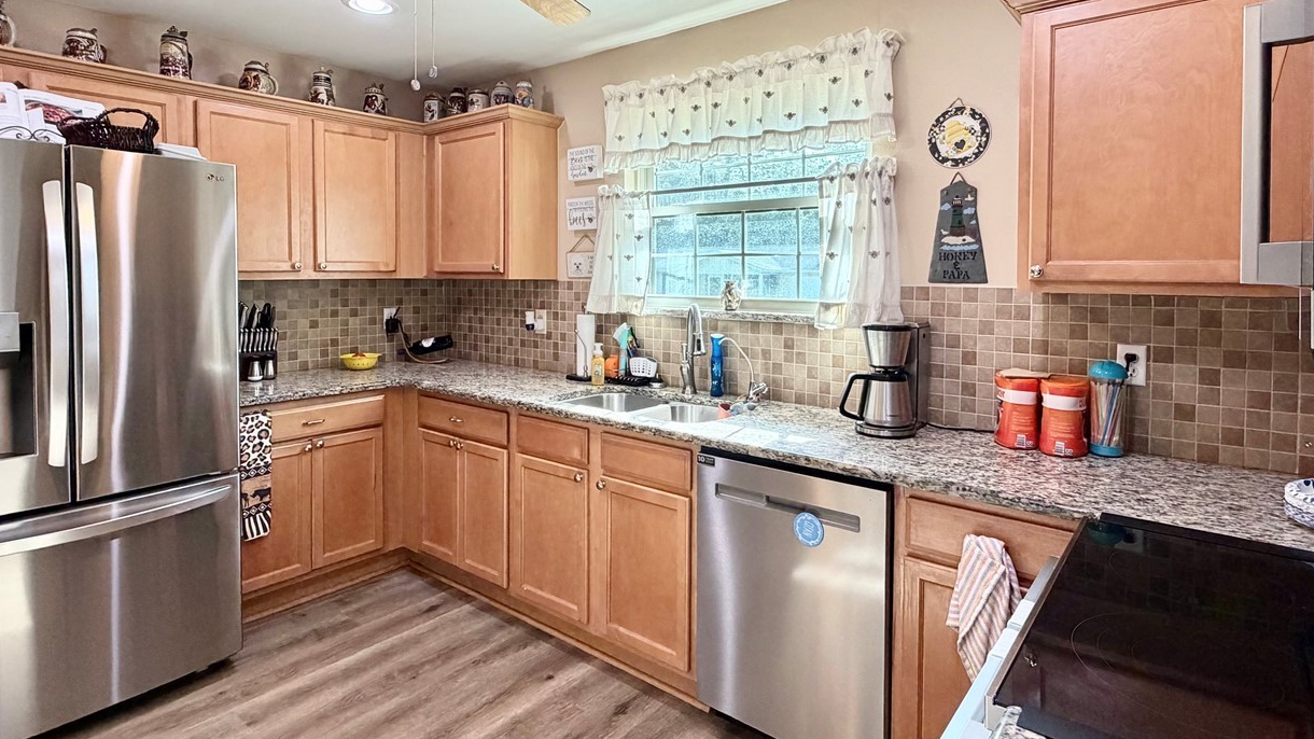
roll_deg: -0.6
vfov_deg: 55.3
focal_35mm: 20
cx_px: 685
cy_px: 287
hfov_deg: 86.6
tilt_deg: -1.8
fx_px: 697
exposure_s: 1/120
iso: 320
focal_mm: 2.22
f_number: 2.2
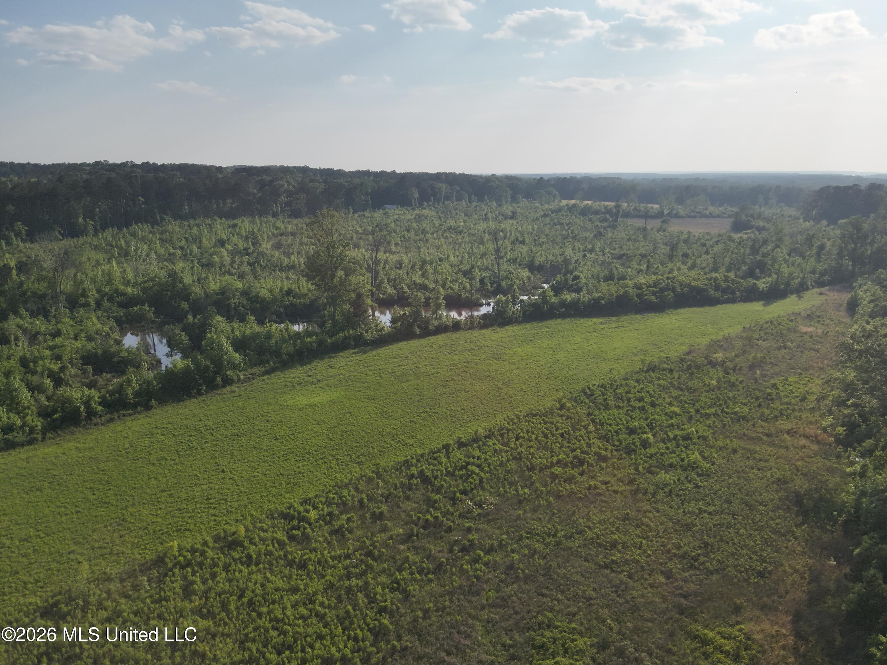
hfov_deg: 71.6
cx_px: 444
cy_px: 332
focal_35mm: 24
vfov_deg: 56.8
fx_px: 615
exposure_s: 1/2500
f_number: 2.8
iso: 110
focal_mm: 4.4
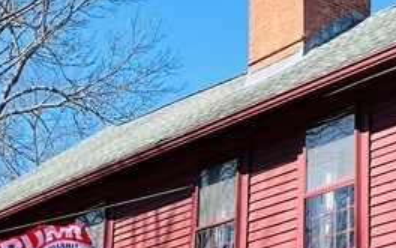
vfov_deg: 11.9
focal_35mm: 107
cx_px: 186
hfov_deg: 19.5
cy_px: 307
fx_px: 1155
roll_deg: -1.0
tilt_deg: +12.4
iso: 32
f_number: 1.6
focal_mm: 4.2
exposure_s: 1/1618
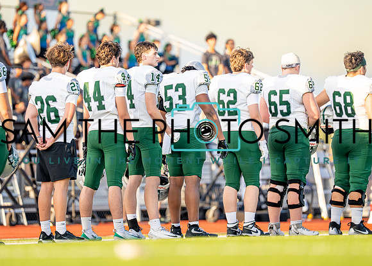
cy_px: 126
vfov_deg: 6.0
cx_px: 163
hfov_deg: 8.3
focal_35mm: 242
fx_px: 2552
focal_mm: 200
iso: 320
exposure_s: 1/2000
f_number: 2.8
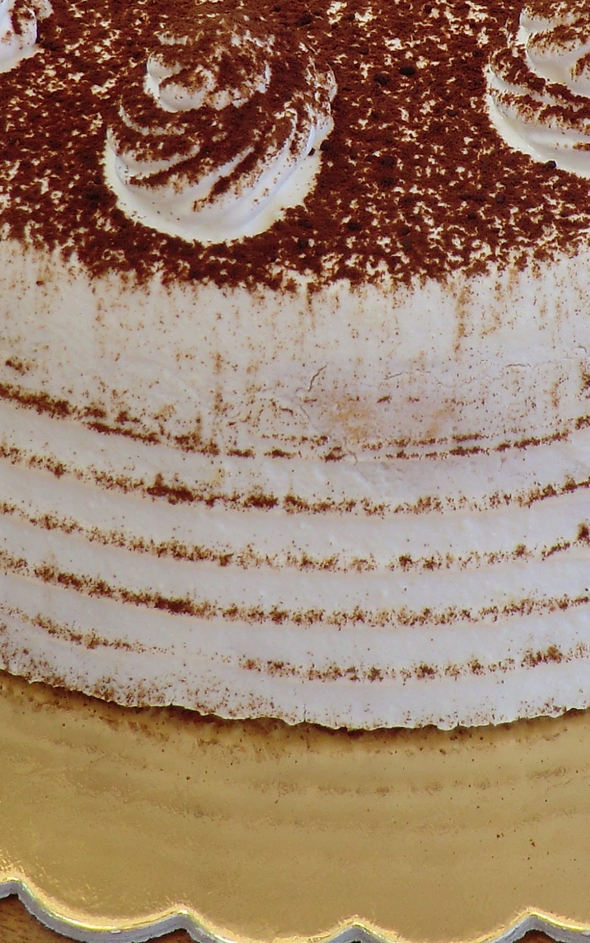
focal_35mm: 131
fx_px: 3369
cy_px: 133
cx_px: 431
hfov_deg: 10.0
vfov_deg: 15.8
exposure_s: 1/125
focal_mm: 8.4
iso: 64
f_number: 4
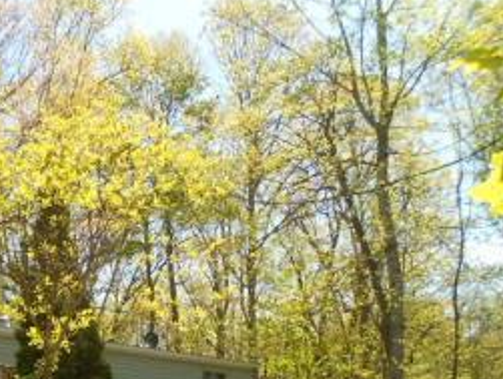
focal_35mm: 60
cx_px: -66
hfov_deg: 28.8
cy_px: 399
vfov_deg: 23.2
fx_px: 873
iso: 80
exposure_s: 1/400
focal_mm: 4.6
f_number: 3.2
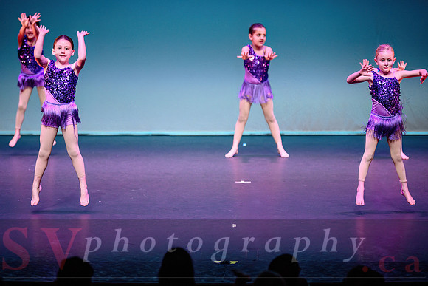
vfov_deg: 7.7
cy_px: 169
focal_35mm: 177
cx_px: 195
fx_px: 2109
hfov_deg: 11.6
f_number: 2.8
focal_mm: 150
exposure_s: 1/500
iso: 1600
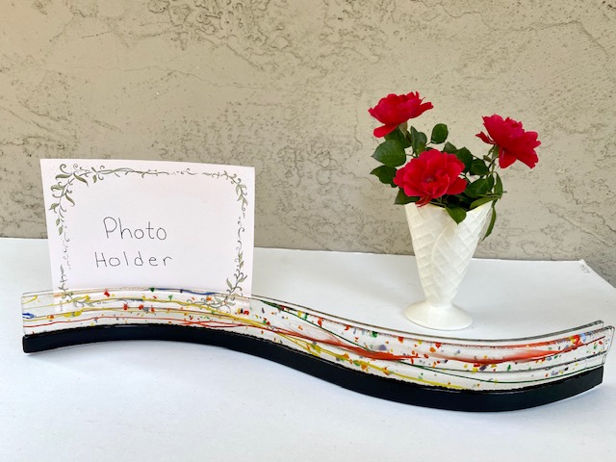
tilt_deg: -13.0
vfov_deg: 53.1
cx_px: 308
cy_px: 231
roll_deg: -0.4
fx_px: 463
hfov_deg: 67.3
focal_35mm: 26
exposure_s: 1/122
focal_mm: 4.25
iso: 64
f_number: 1.8
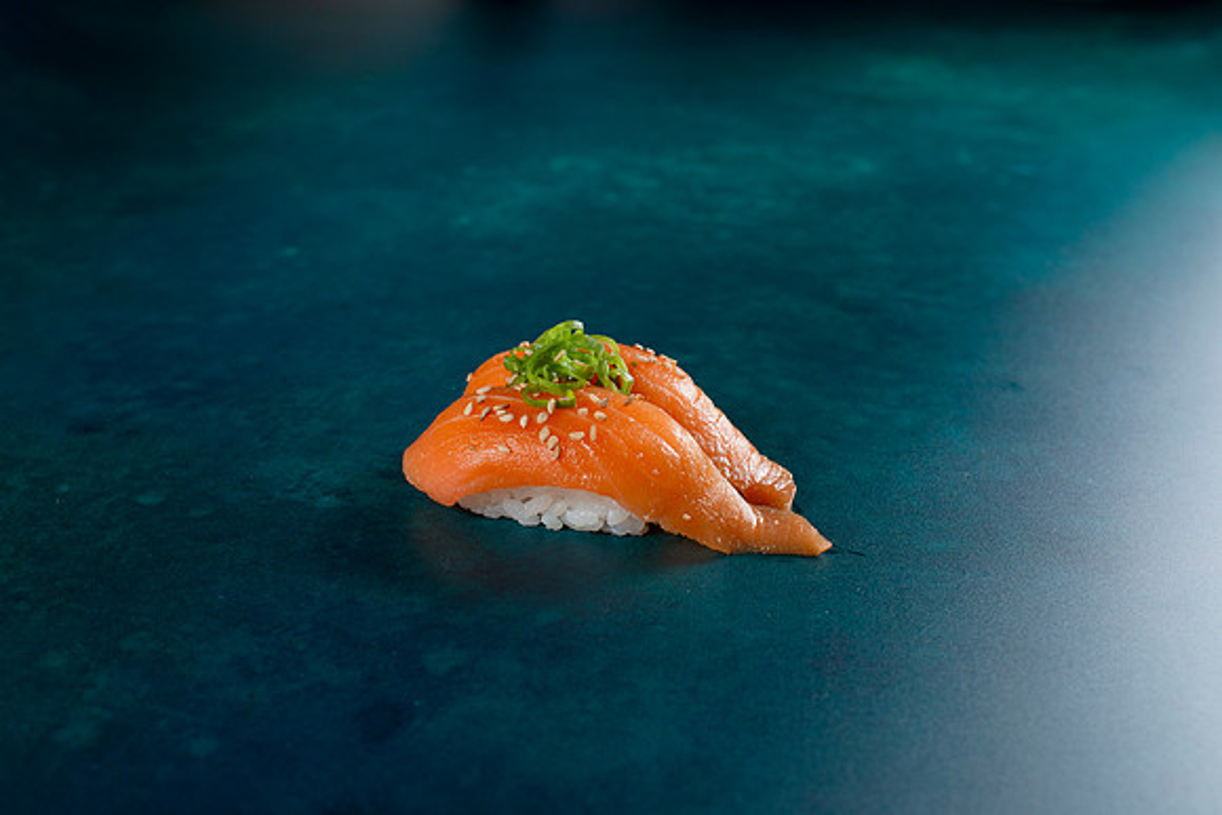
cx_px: 611
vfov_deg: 27.0
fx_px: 1698
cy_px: 408
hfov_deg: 39.6
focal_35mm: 50
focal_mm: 50
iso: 250
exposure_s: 1/250
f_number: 8
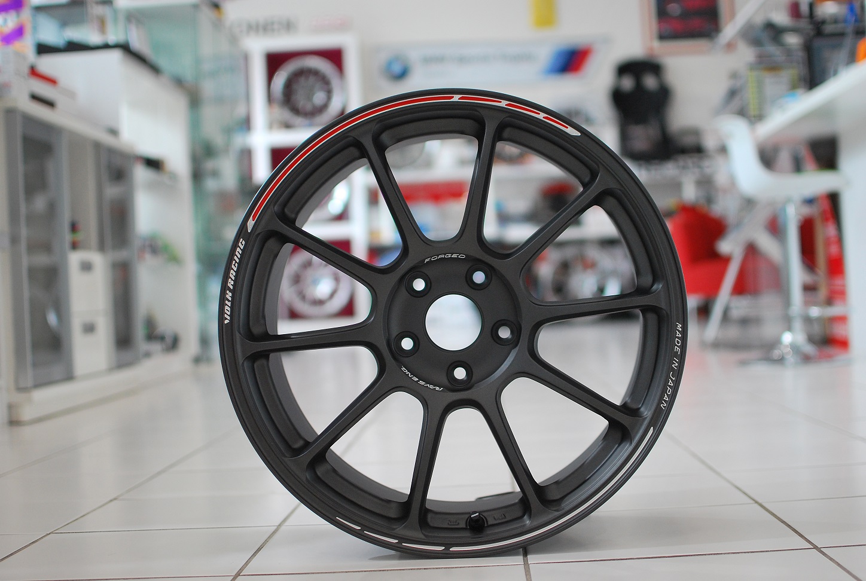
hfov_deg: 37.8
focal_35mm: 52
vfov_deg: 25.9
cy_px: 290
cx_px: 433
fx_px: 1266
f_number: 1.8
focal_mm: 35
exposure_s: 1/640
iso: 400
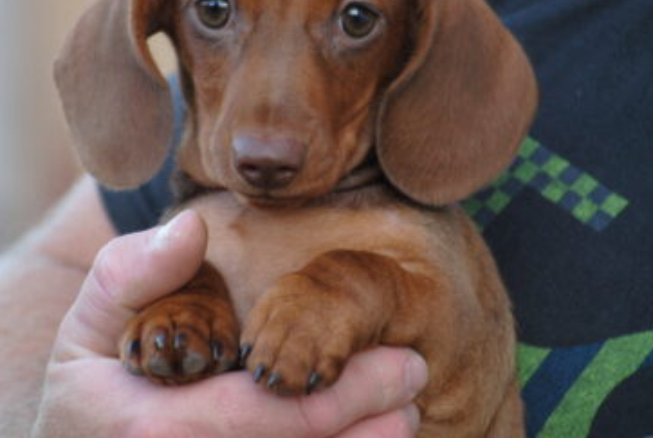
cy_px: 137
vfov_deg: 4.6
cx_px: 289
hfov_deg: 6.8
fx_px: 5507
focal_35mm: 303
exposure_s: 1/125
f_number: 4.8
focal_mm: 122
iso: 360
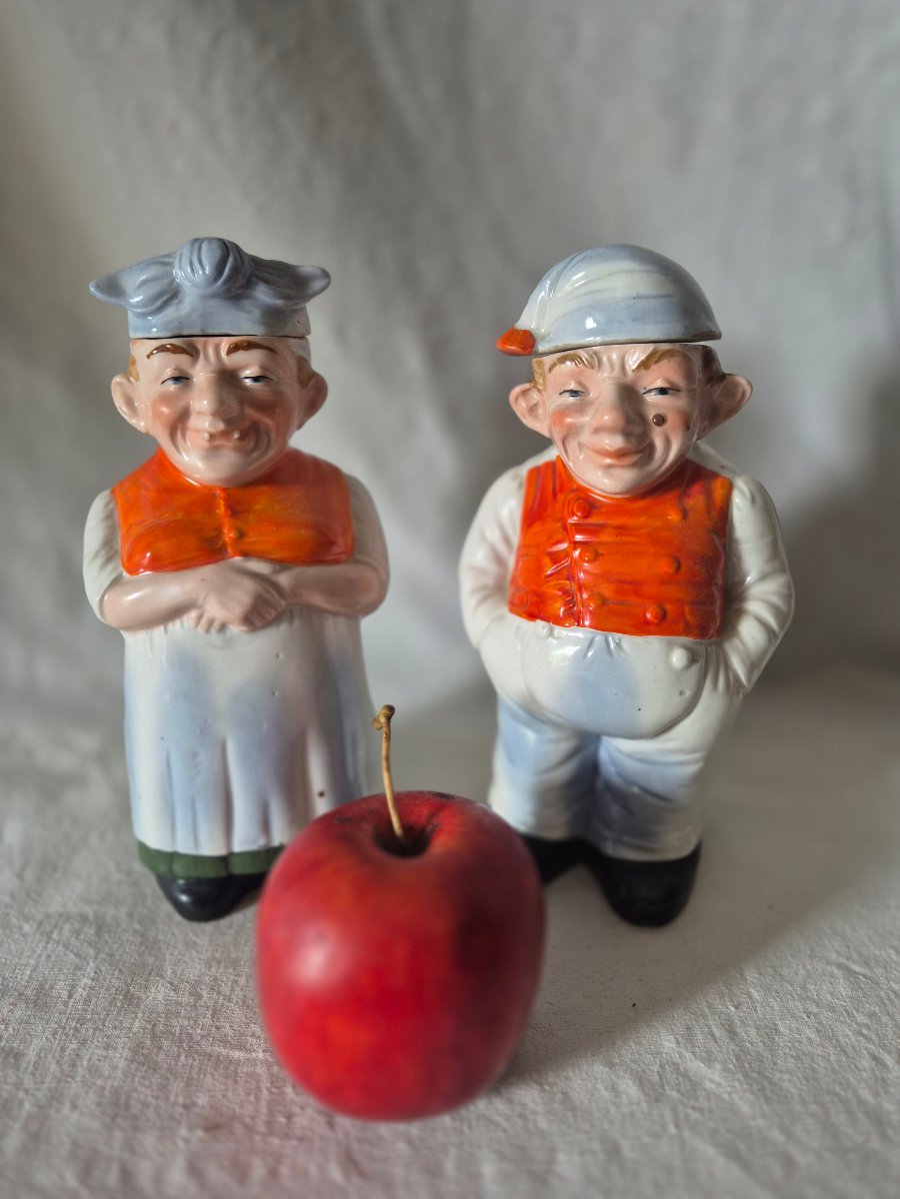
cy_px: 600
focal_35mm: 23
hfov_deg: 58.9
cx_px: 450
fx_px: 797
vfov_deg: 73.9
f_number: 1.8
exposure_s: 1/100
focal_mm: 5.4
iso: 320
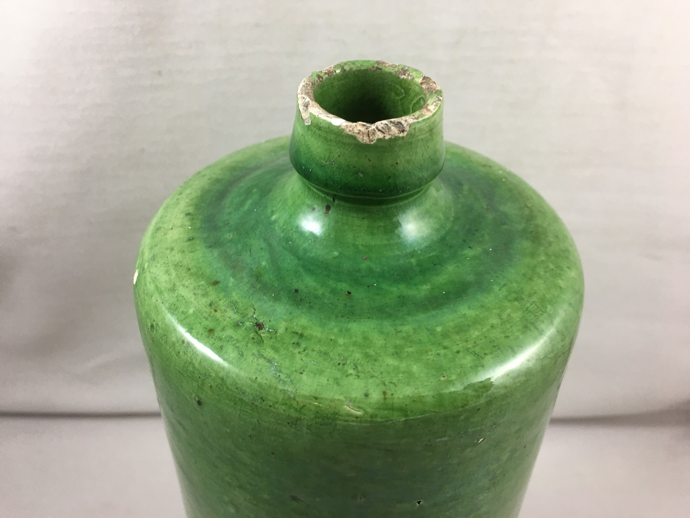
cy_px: 259
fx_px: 578
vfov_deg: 48.2
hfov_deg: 61.7
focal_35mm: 29
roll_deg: -2.4
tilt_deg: -38.2
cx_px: 345
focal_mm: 4.15
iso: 50
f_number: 2.2
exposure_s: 1/33
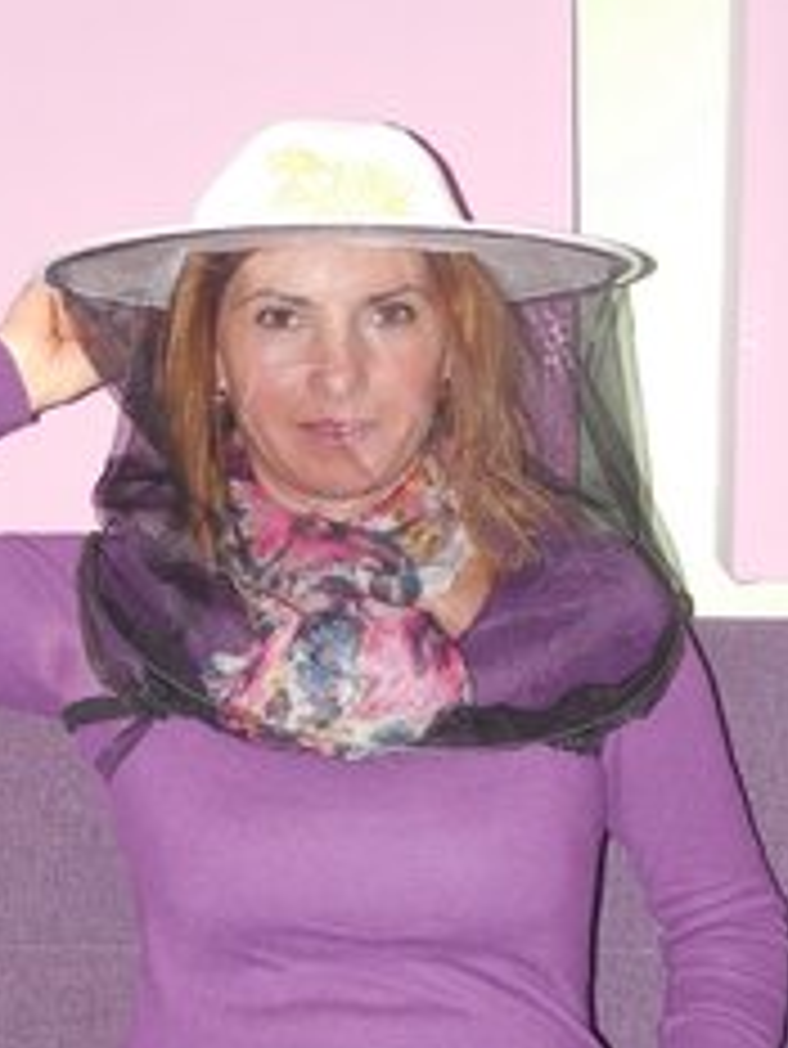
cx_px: 349
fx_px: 2183
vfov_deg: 27.0
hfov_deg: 20.5
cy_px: 625
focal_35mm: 72
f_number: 4
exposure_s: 1/60
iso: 800
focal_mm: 8.7
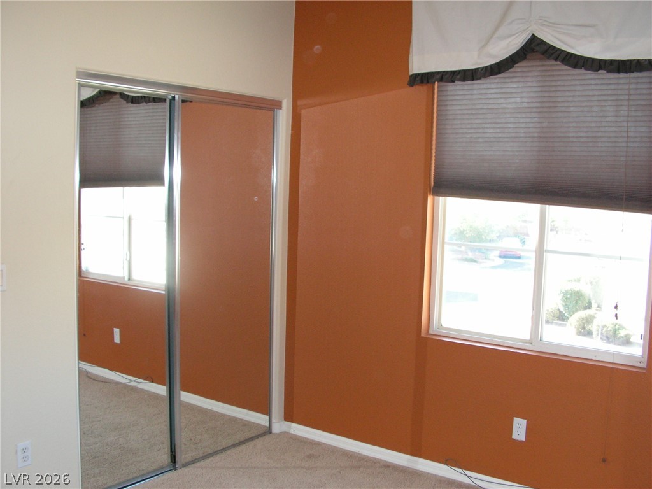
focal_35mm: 36
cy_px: 244
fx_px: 678
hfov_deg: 51.4
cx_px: 326
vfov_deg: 39.7
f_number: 3.2
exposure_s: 1/40
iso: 80
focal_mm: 6
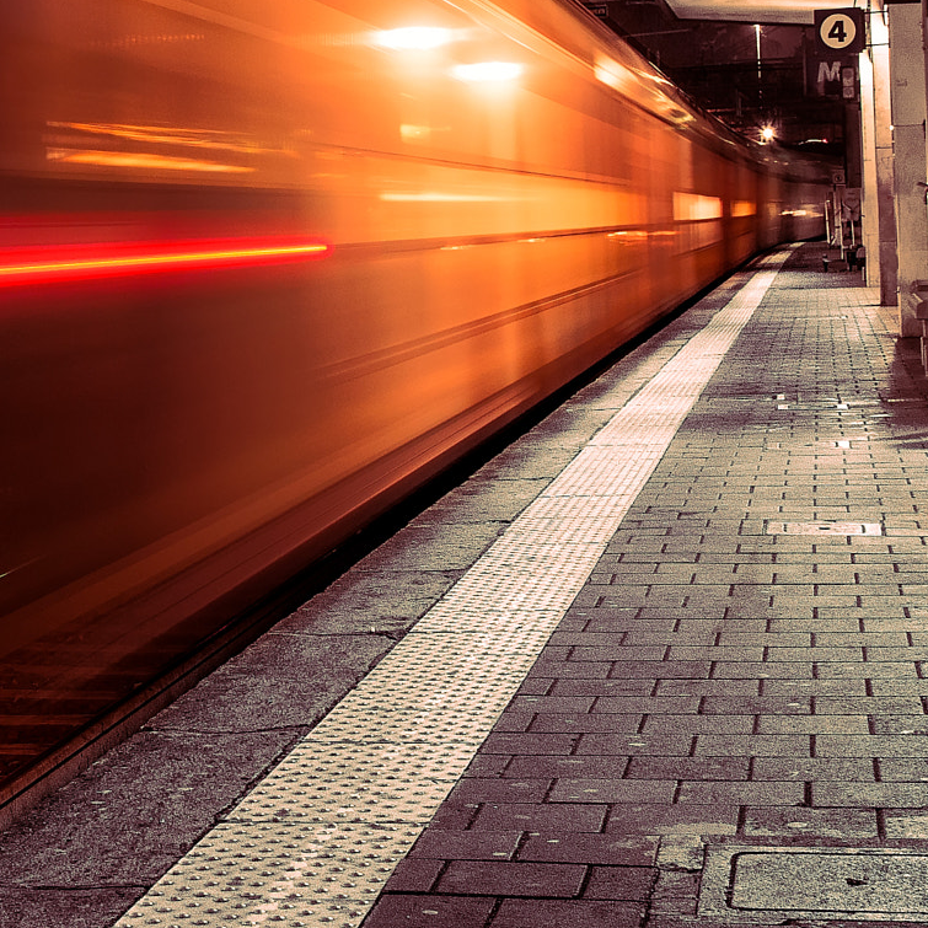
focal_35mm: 83
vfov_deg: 20.7
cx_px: -147
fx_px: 2517
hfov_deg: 19.8
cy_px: 233
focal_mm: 24
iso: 640
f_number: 5.6
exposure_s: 1.3
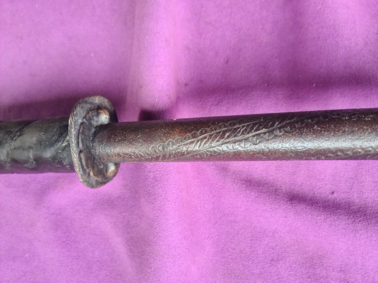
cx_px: 189
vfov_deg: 51.4
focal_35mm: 27
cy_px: 142
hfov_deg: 65.3
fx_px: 295
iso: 200
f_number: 2
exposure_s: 1/50
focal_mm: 5.9
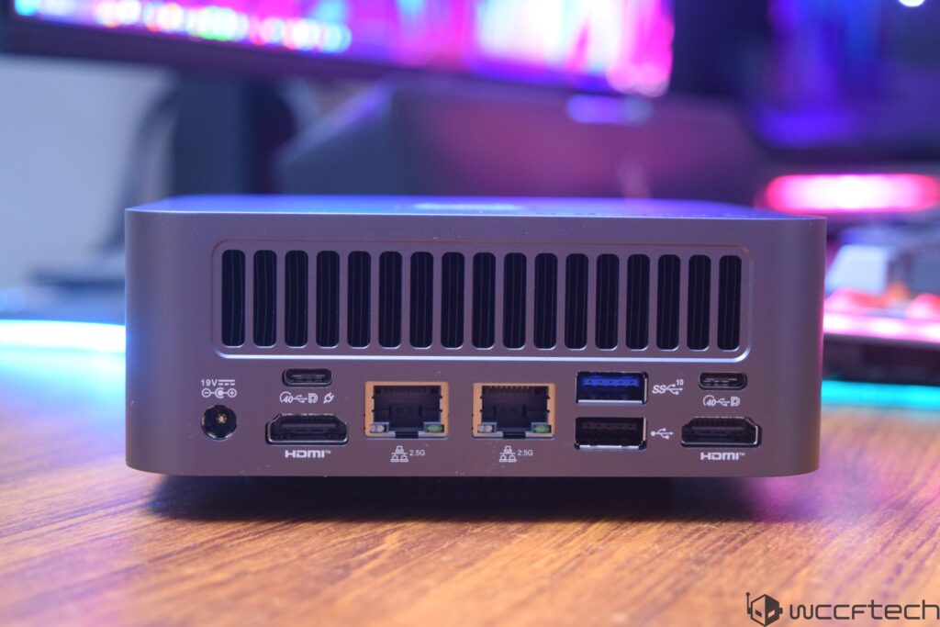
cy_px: 314
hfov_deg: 28.1
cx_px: 470
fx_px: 1880
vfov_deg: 18.9
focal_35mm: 72
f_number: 5.3
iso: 1600
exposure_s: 1/8
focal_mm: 48
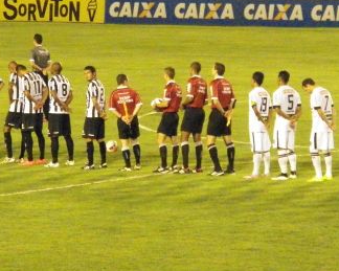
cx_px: 184
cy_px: 3
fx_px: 3049
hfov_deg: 6.4
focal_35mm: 304
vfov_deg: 5.1
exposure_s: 1/200
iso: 2500
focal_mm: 22.6
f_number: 4
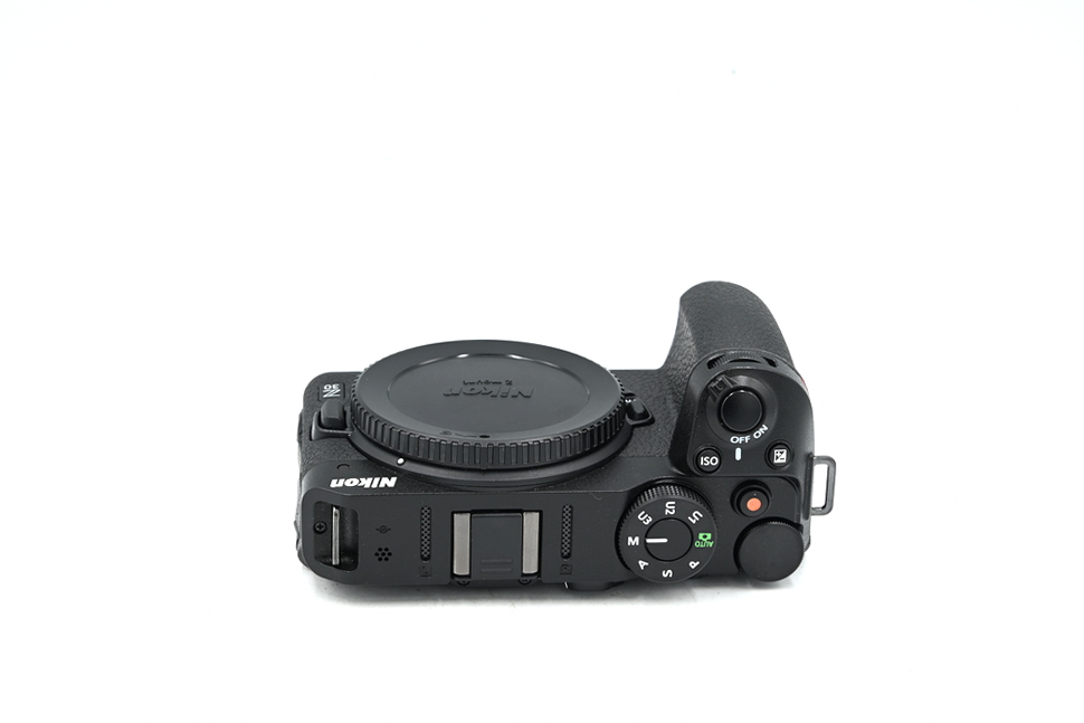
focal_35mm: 75
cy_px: 362
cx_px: 542
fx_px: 2259
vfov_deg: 18.2
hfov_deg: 27.0
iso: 100
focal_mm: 75
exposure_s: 1/13
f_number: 14
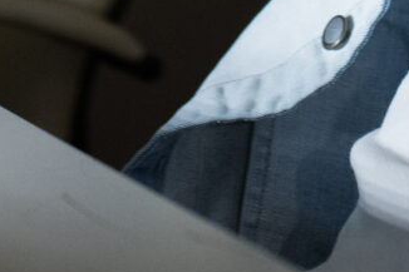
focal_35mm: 275
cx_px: 256
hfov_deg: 7.5
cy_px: -446
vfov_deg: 4.8
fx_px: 3123
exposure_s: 1/160
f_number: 2.5
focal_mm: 35
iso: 800
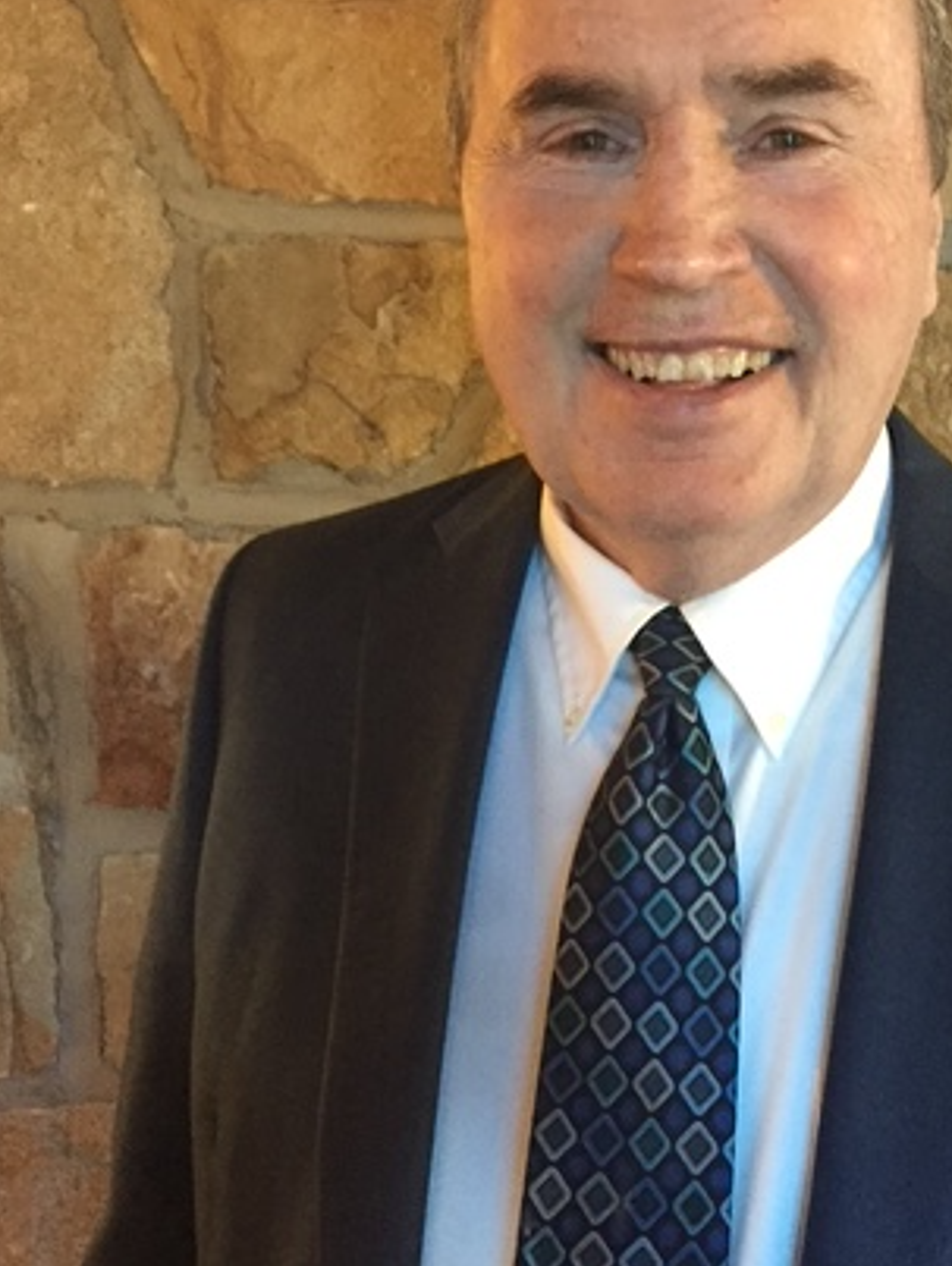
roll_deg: -1.4
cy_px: 666
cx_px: 685
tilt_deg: -2.8
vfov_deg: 41.2
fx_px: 1684
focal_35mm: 46
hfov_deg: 31.1
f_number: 2.2
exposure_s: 1/15
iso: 400
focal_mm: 4.15
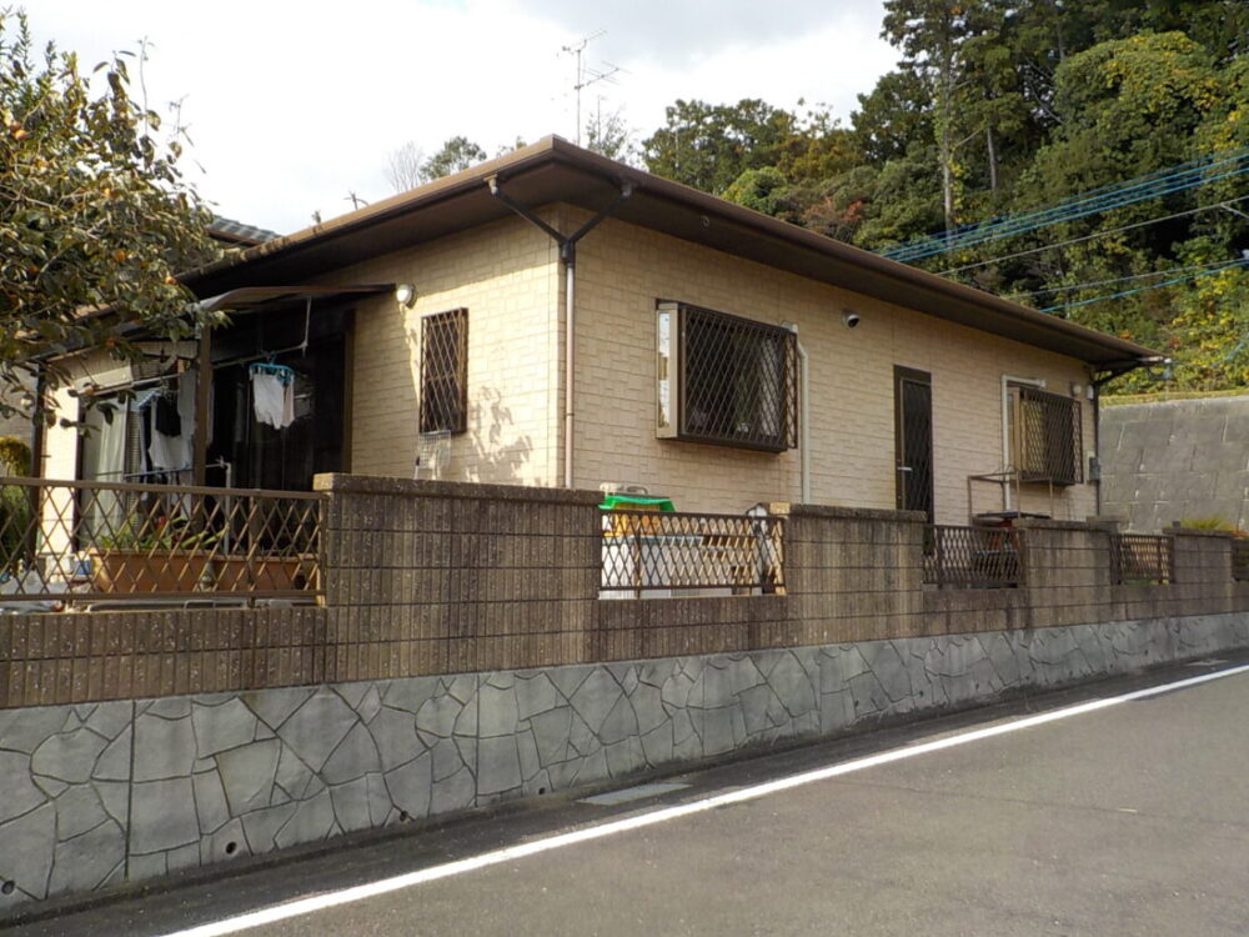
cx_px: 624
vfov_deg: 46.8
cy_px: 468
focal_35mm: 30
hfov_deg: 60.0
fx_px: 1082
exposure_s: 1/500
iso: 125
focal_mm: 4.1
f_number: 3.3
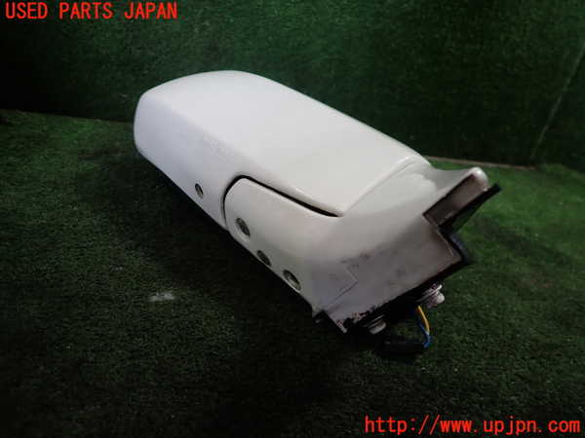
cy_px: 219
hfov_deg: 69.4
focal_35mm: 25
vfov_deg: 54.9
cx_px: 292
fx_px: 422
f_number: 2
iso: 100
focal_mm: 4.5
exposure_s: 1/60
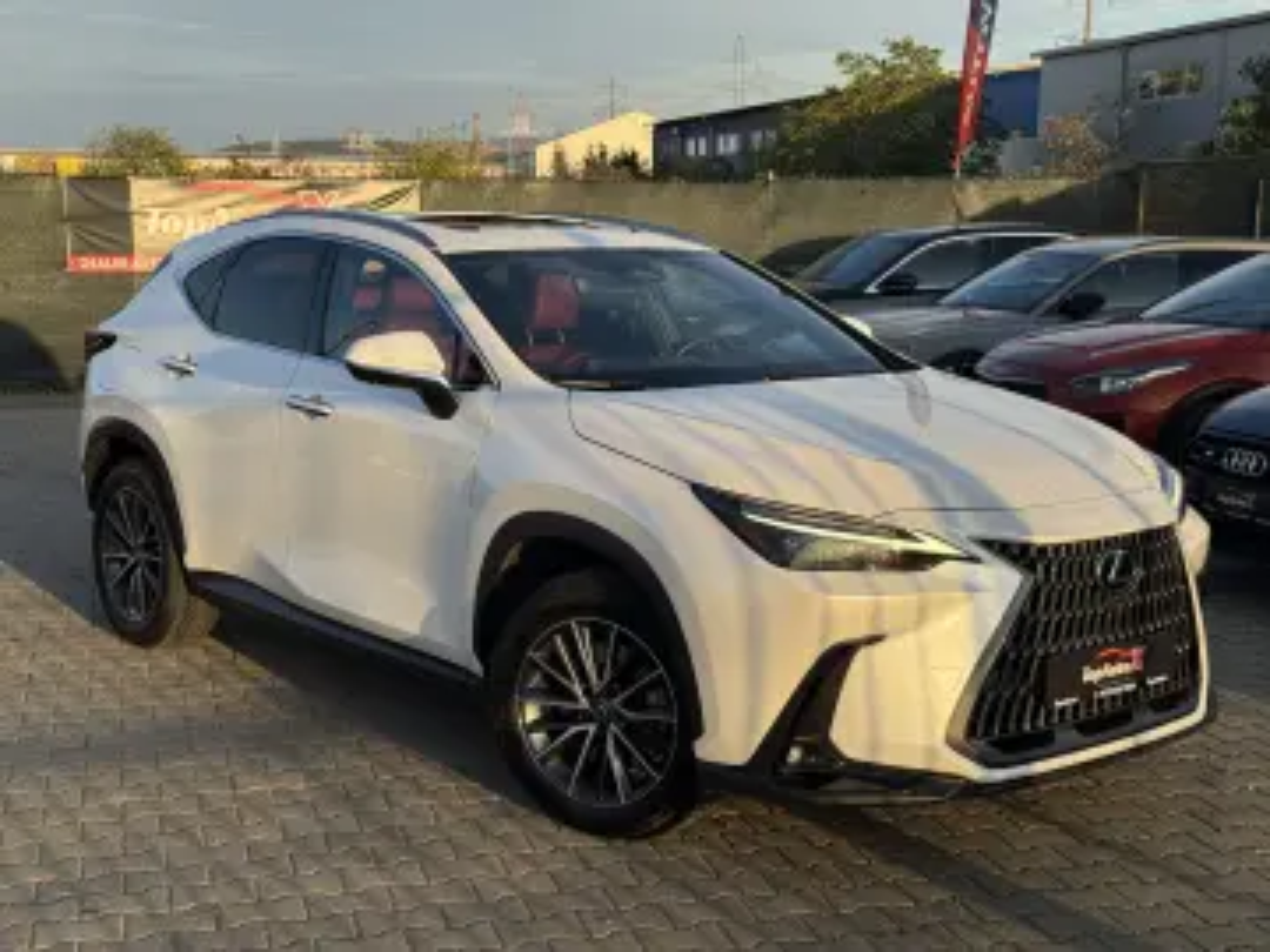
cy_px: 476
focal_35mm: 48
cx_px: 635
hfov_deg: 39.7
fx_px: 1761
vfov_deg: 30.3
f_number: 1.78
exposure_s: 1/2762
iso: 64
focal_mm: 6.76
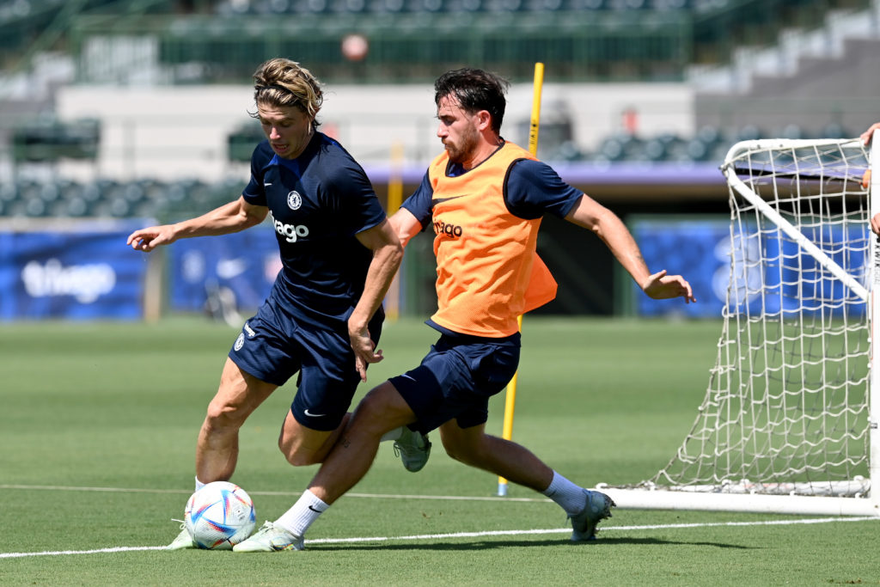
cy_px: 294
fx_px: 9778
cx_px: 440
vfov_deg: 3.4
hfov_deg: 5.2
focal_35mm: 400
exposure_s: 1/2000
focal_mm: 400
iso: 400
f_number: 5.6
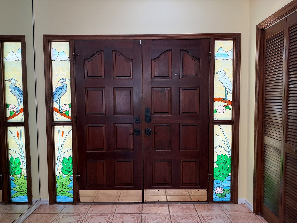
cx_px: 148
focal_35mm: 24
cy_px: 112
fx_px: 206
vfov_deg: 56.8
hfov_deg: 71.6
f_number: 1.78
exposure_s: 1/120
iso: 200
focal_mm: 6.76
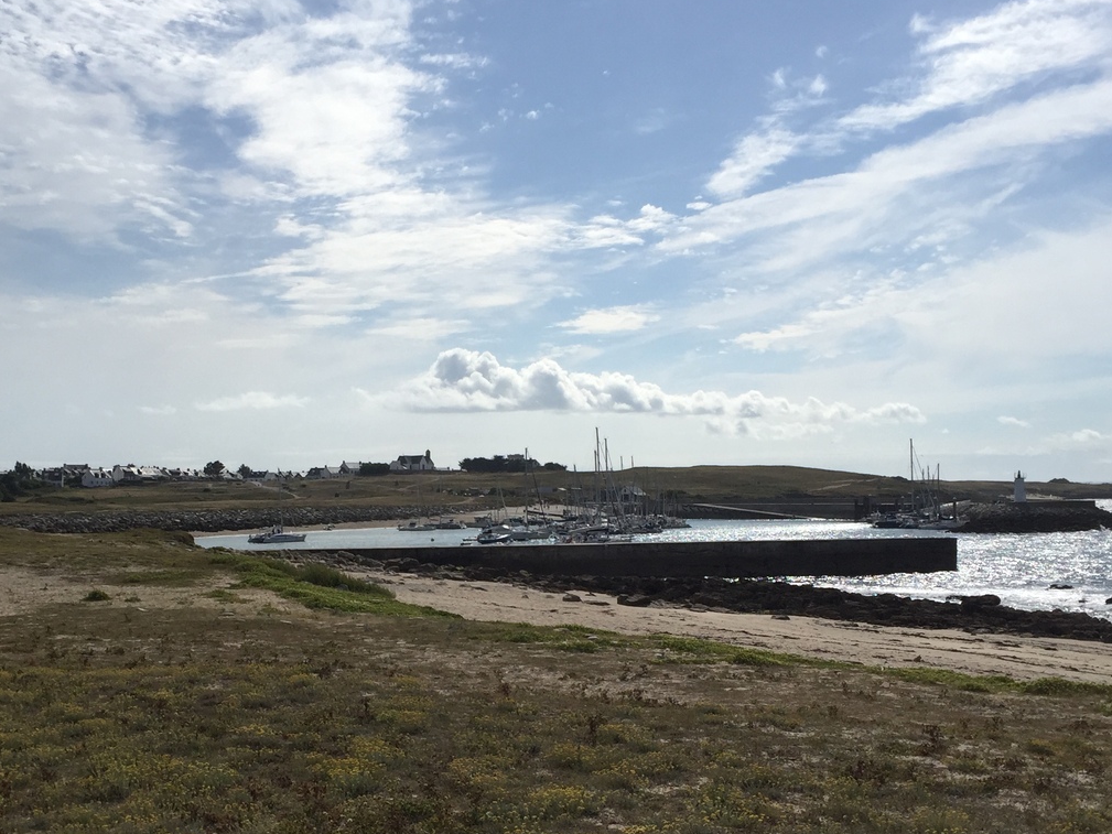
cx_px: 475
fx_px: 1478
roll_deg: +0.7
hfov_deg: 41.1
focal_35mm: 46
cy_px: 570
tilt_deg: -2.1
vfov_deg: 31.2
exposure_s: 1/6623
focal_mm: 4.15
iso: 32
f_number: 2.2
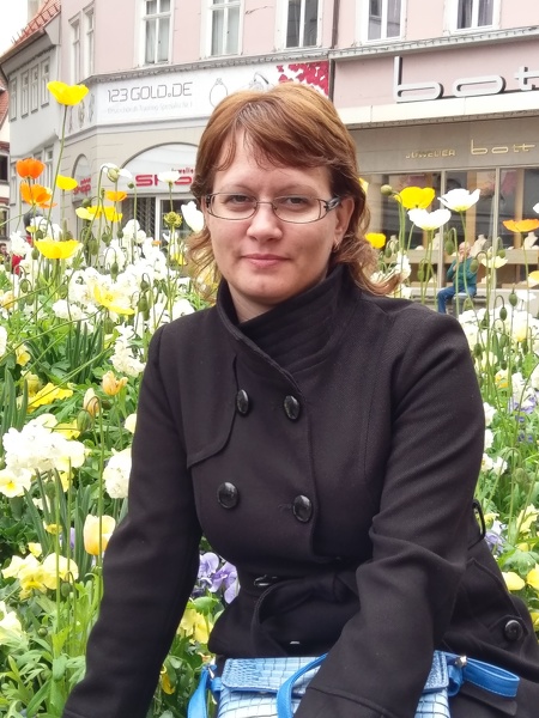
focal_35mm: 26
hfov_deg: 53.1
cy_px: 359
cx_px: 270
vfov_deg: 67.3
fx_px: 540
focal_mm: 4.58
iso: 100
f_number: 1.8
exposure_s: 1/515
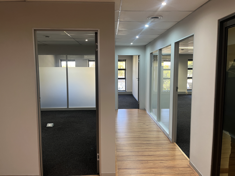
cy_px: 88
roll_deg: +0.7
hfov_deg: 67.3
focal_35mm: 26
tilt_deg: -4.2
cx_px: 118
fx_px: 177
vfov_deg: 53.1
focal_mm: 5.1
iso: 125
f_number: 1.6
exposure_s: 1/50
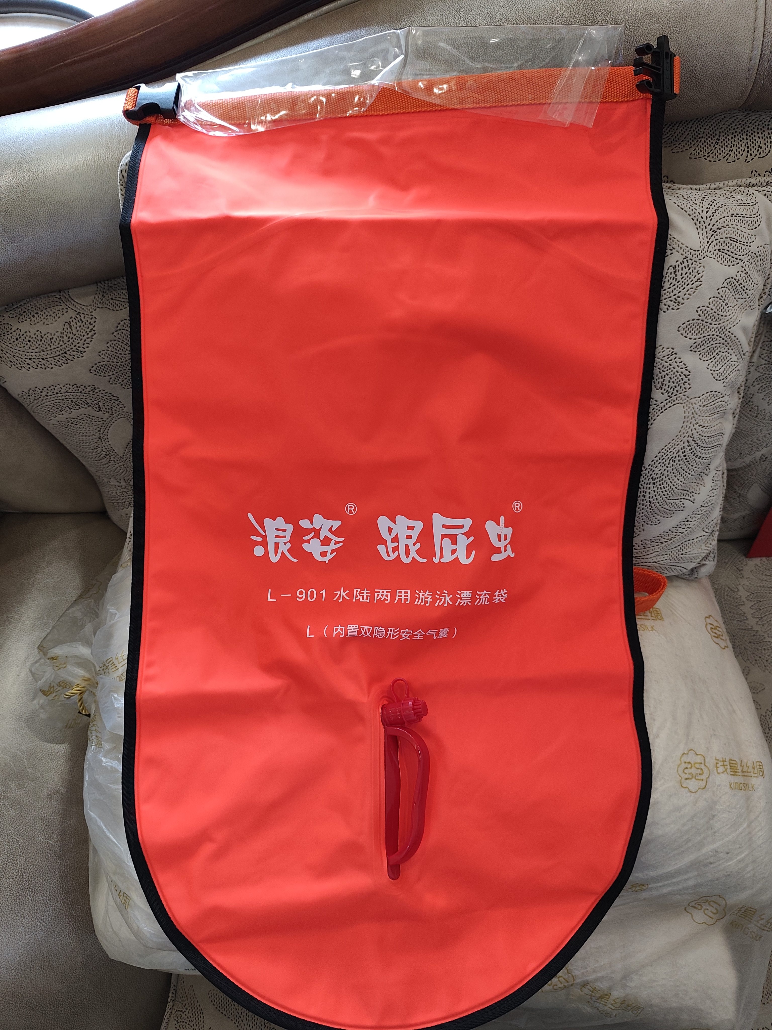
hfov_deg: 56.8
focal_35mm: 24
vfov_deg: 71.6
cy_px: 515
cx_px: 386
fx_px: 714
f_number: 1.6
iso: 320
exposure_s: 1/100
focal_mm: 5.84
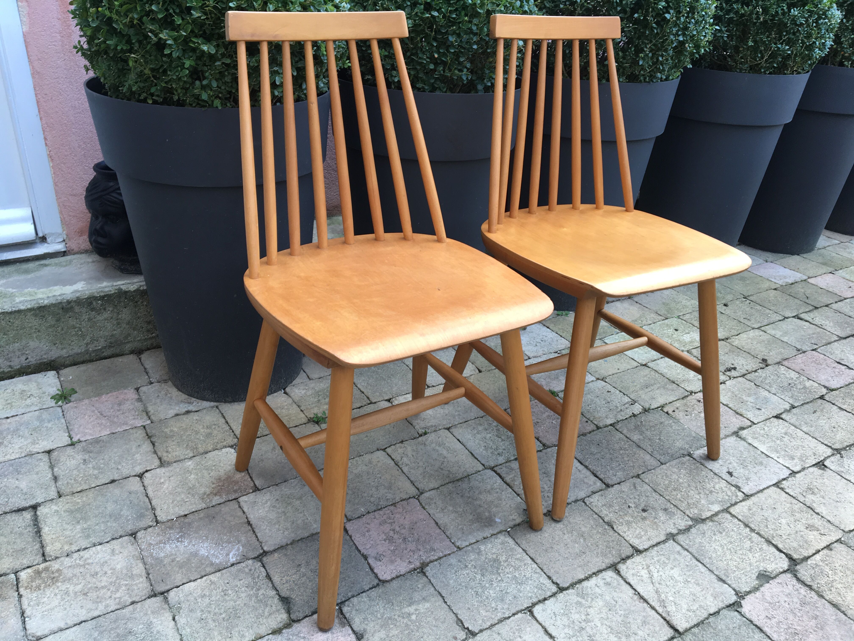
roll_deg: -3.4
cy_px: 320
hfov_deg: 61.7
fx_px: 715
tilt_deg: -27.6
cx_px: 427
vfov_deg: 48.2
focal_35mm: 29
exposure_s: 1/50
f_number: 2.2
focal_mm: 4.15
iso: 32
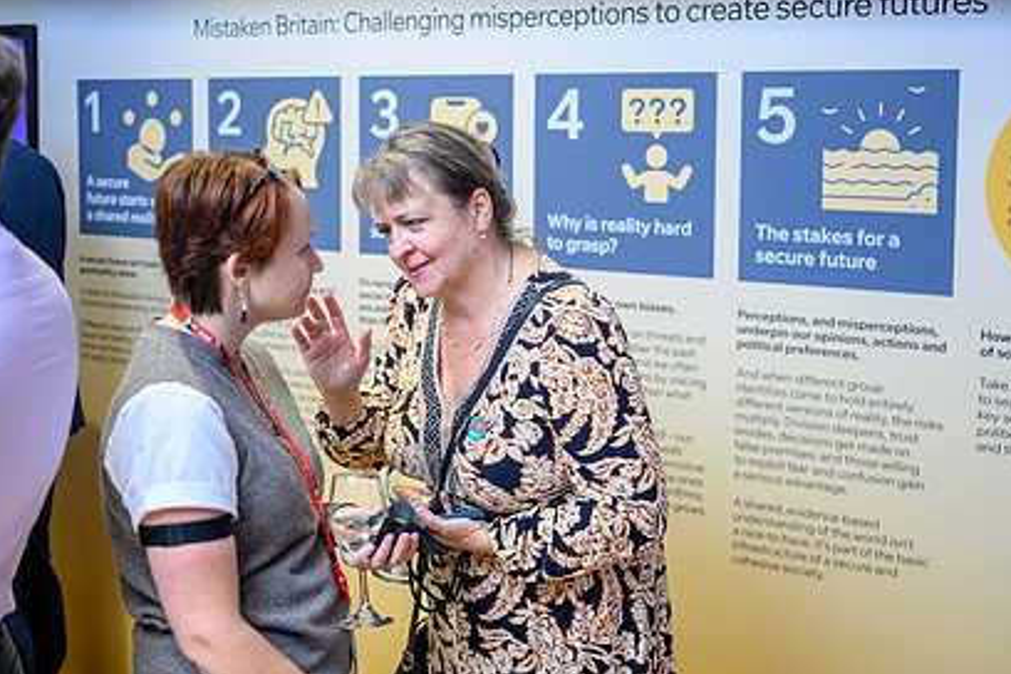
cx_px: 394
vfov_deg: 26.9
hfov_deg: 39.4
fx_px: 1404
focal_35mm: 50
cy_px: 261
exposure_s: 1/320
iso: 800
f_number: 2
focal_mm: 35
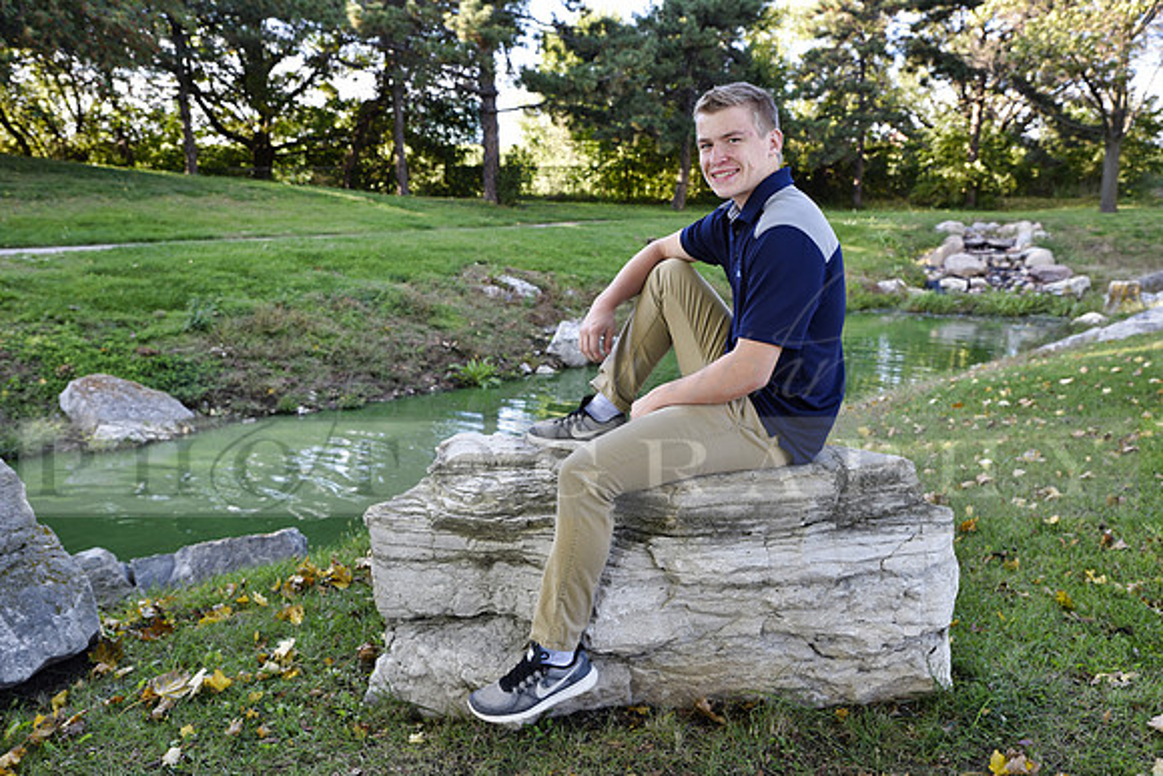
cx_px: 582
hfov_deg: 54.4
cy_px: 388
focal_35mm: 35
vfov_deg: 37.9
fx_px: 1131
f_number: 5
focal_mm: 35
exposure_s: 1/100
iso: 200
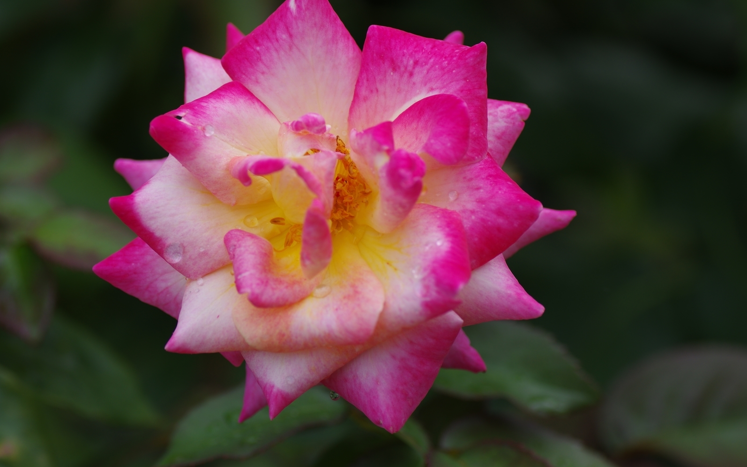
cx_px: 374
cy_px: 218
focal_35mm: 138
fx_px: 2809
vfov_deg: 9.5
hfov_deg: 15.1
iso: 100
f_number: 4
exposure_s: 1/320
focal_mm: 90
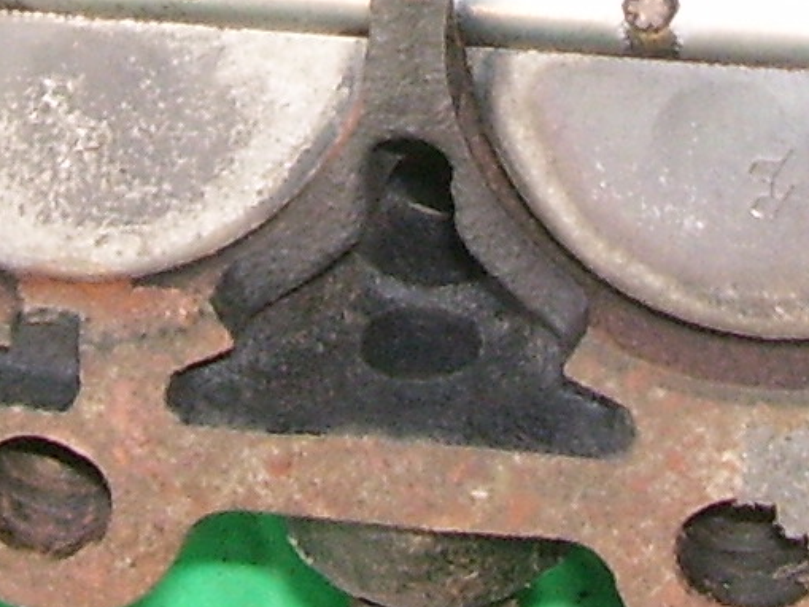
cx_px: 391
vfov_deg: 8.3
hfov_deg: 11.5
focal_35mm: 172
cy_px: -454
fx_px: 4021
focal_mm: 5.6
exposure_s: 1/60
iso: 125
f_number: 2.7
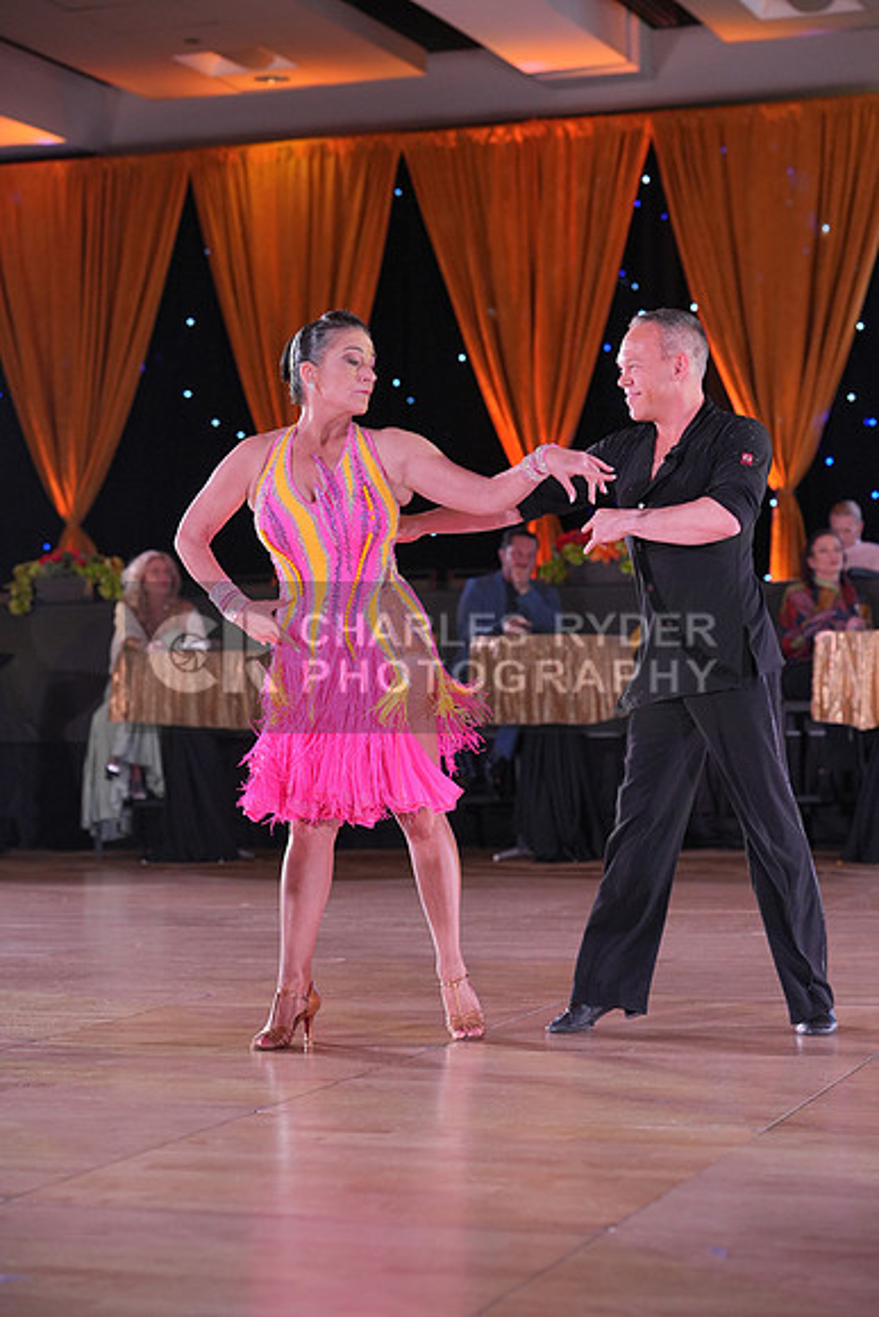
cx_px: 440
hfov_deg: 18.2
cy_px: 658
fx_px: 2745
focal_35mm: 75
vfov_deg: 27.0
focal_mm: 75
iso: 1600
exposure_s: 1/400
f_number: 3.2
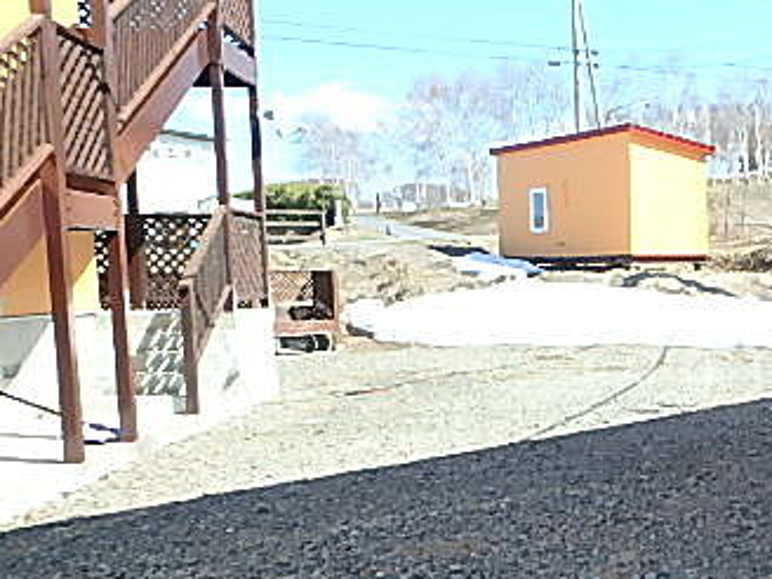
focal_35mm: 41
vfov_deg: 34.9
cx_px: 734
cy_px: 367
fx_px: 914
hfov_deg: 41.1
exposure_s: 1/400
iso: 125
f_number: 3.5
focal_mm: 3.7
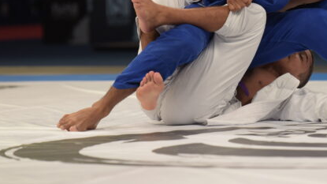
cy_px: -2
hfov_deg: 7.4
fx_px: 2522
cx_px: 261
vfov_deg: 4.2
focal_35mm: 291
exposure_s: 1/640
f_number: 3.5
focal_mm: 150
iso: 1100
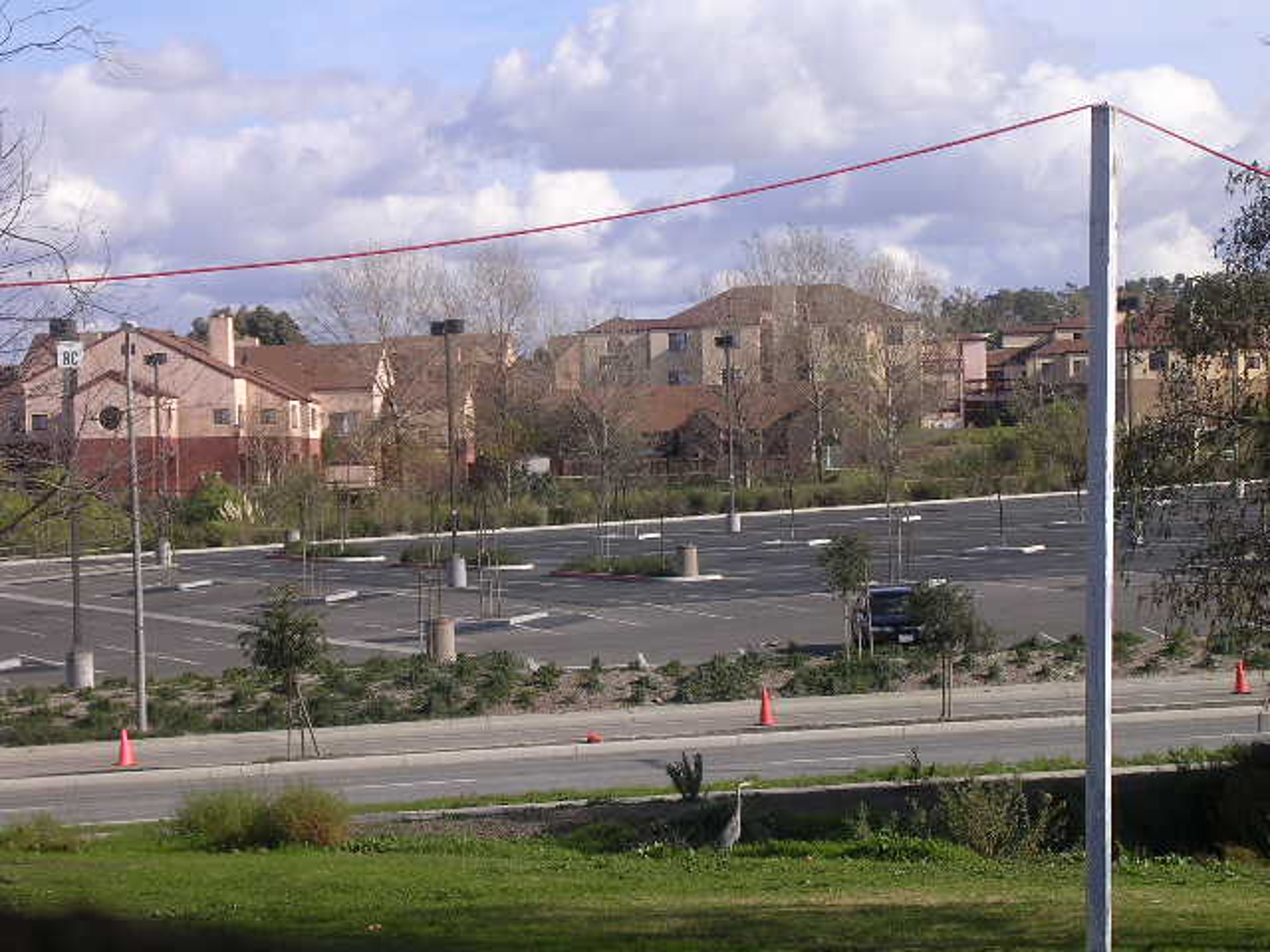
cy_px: 476
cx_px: 635
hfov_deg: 17.1
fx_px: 4219
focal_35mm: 115
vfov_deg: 12.9
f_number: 4.9
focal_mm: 17.4
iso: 100
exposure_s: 1/358
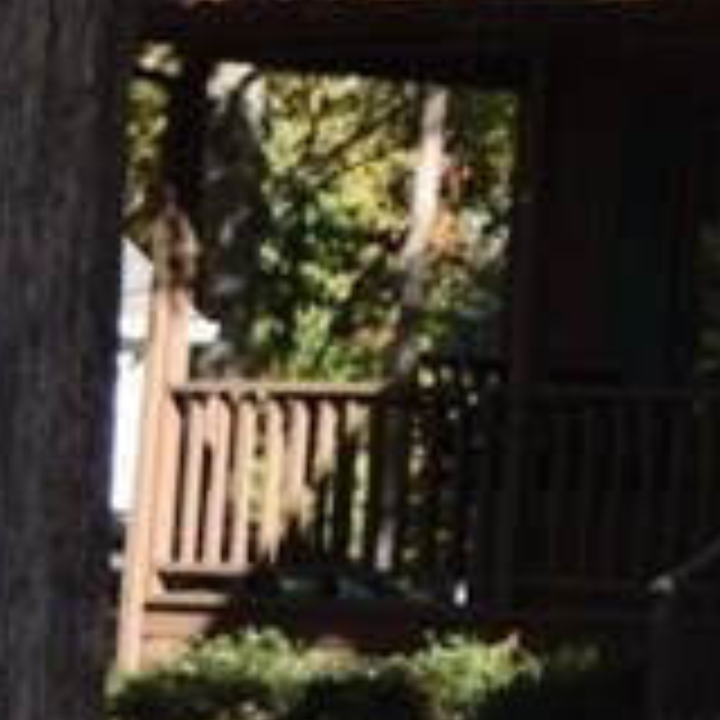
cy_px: -169
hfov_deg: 6.5
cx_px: 2205
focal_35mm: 245
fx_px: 5765
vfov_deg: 7.1
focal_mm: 30
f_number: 4.2
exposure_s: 1/200
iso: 100
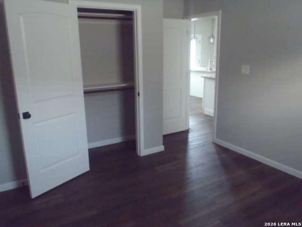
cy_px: 114
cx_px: 151
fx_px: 244
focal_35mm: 28
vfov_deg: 49.7
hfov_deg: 63.4
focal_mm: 5
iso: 800
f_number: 3.9
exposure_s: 1/15
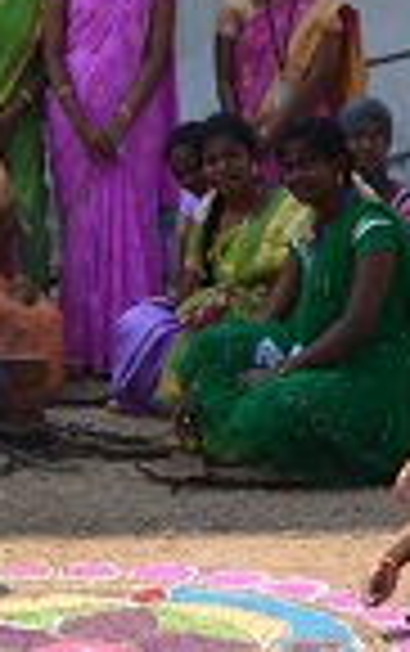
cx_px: -5
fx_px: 2452
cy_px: 288
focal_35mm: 138
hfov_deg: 9.5
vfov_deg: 15.2
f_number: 7.1
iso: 100
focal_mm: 29
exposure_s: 1/200
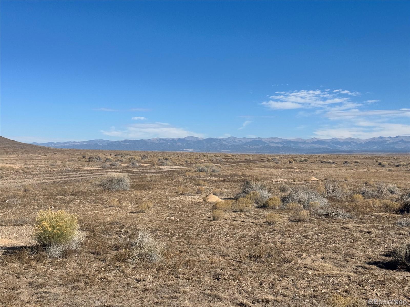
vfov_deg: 30.3
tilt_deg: -0.9
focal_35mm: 48
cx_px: 205
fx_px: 569
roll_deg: -1.1
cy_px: 154
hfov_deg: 39.7
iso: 80
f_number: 1.78
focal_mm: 6.76
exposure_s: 1/7937
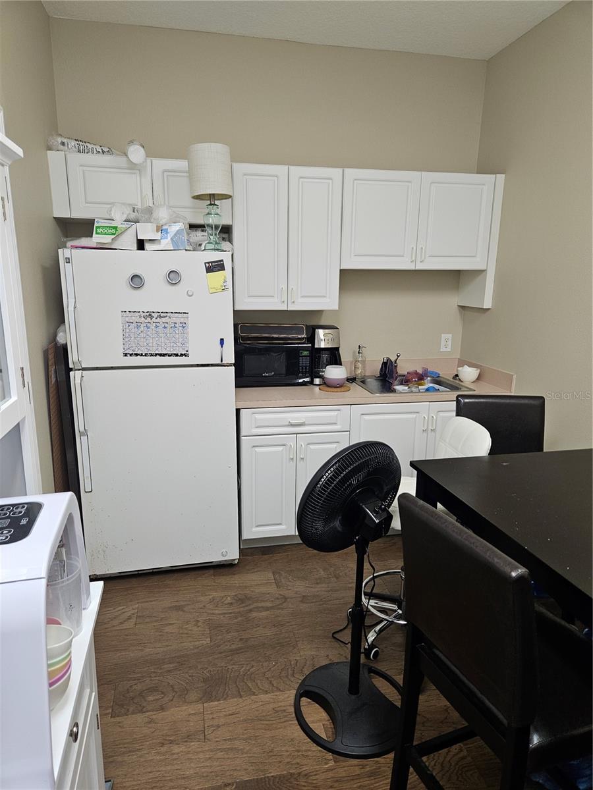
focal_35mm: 23
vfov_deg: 73.9
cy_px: 395
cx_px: 296
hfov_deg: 58.9
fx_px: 525
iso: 125
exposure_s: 1/61
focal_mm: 5.4
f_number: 1.8
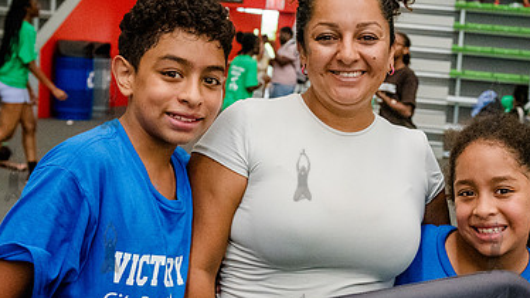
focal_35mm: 61
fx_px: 857
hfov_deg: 34.2
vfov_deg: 19.7
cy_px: 142
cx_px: 333
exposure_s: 1/1600
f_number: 3.5
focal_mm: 32
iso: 6400
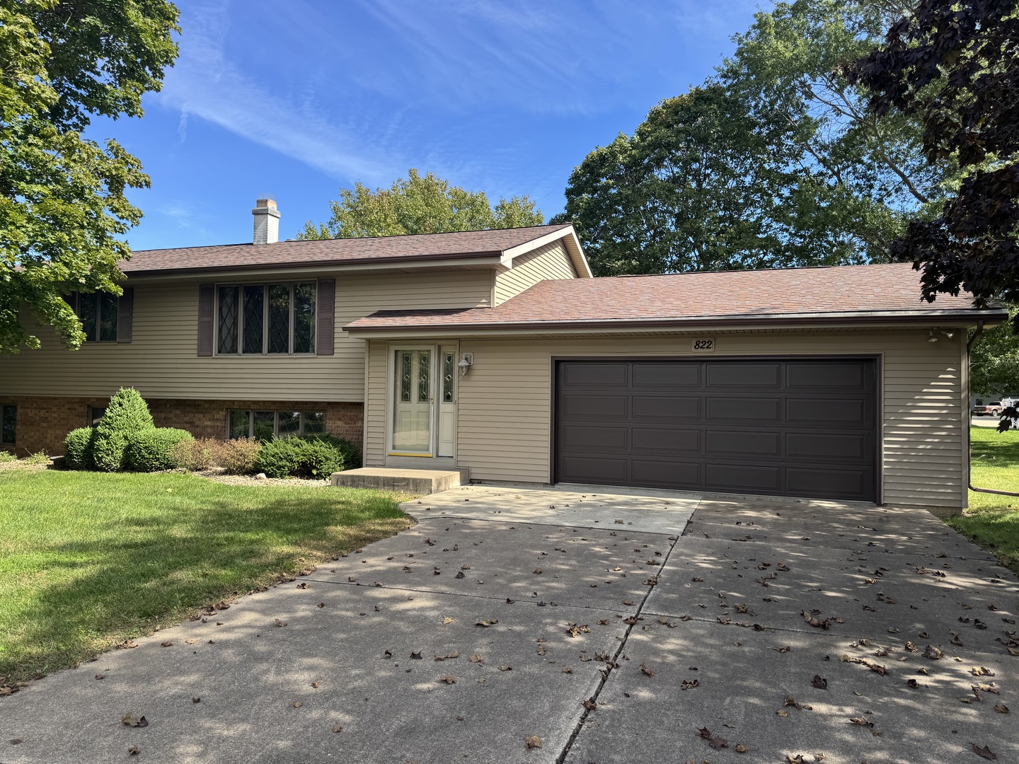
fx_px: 706
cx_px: 510
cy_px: 382
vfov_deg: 56.8
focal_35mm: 24
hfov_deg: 71.6
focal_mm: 6.76
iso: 80
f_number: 1.78
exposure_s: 1/1456
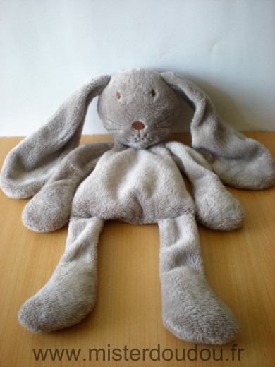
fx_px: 403
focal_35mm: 38
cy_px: 184
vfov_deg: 49.0
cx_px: 138
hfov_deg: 37.7
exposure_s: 1/59.8
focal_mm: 6.3
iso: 170
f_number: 3.1
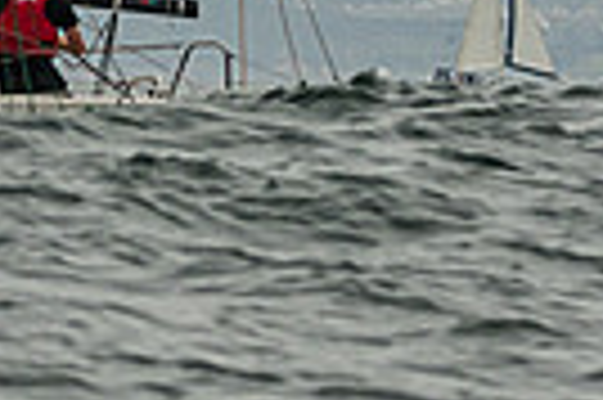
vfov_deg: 1.4
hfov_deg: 2.1
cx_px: 31
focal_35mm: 996
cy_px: -150
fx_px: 16663
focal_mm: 170
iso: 180
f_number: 4.8
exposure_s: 1/4000
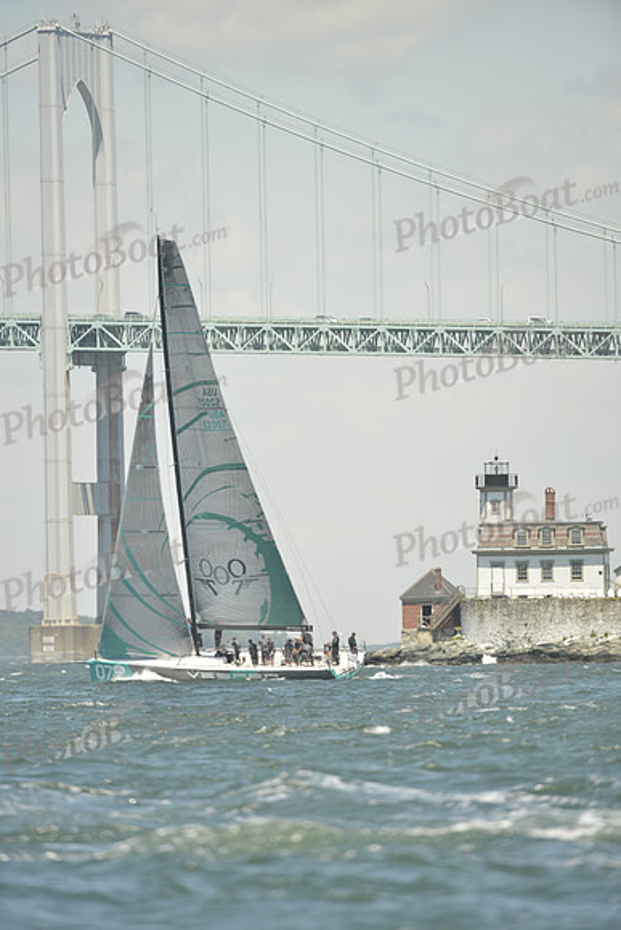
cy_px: 465
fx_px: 10343
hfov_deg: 3.4
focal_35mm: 400
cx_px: 310
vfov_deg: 5.2
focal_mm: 400
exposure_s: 1/800
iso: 200
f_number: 4.5
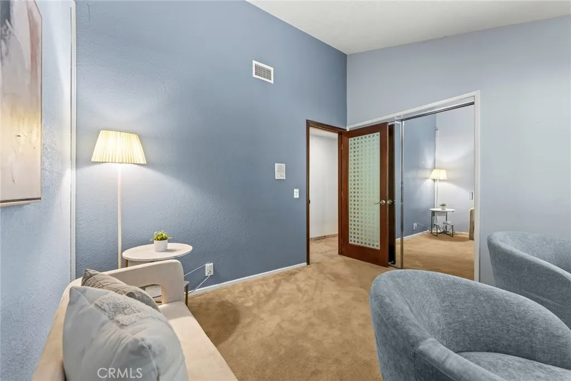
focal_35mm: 14
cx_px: 286
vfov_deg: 81.2
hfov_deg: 104.2
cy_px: 190
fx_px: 222
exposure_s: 1/2
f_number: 6.3
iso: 400
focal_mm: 14
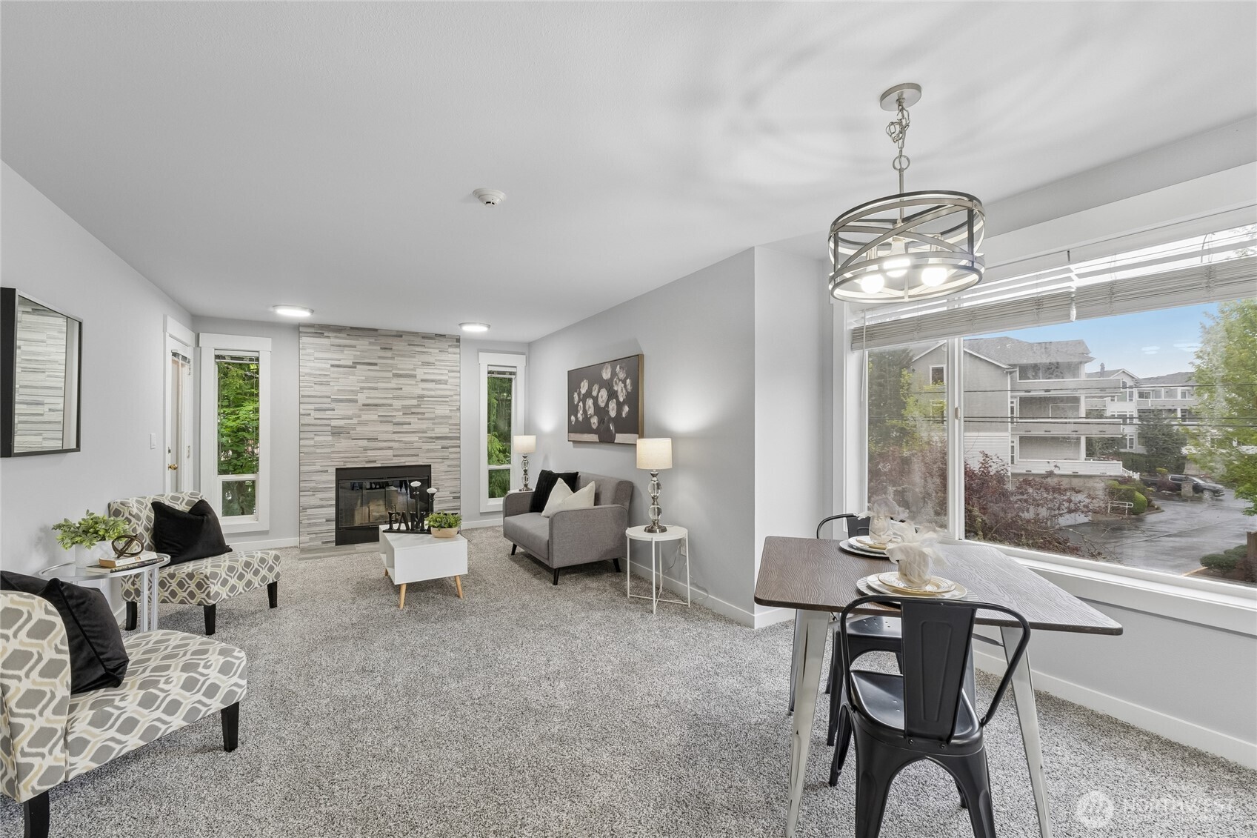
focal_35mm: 15
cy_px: 419
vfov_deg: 77.3
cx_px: 628
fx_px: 524
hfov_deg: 100.4
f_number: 9
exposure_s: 1/8
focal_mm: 10
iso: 250
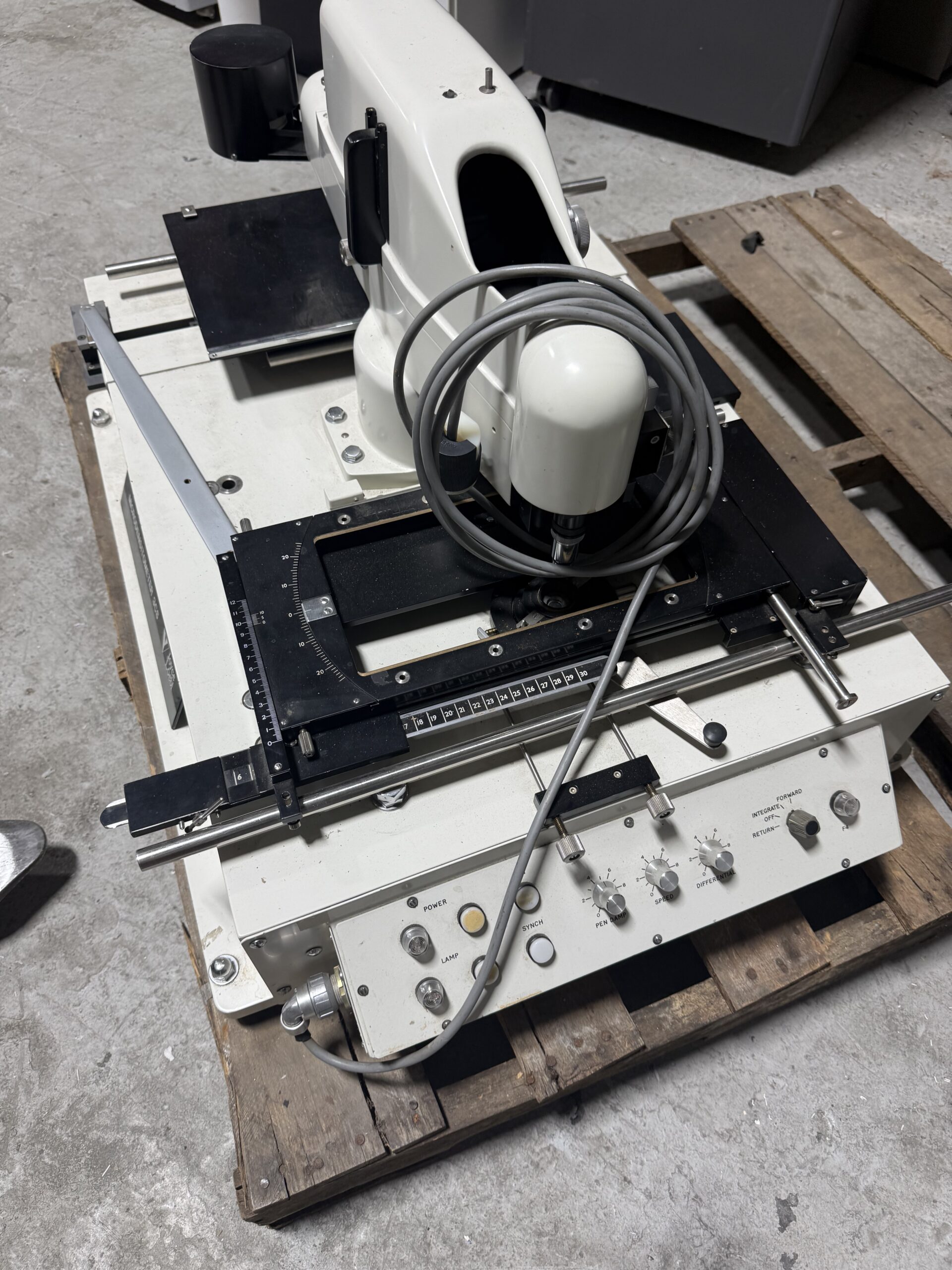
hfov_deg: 56.8
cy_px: 635
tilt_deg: -54.7
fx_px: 880
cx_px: 476
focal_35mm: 24
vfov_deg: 71.6
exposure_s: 1/121
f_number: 1.78
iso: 80
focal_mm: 6.76
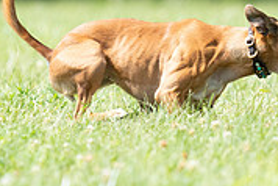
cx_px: 134
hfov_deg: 1.5
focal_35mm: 1391
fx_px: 10750
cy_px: -60
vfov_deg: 1.0
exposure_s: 1/4000
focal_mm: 426
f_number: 6.3
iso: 2500
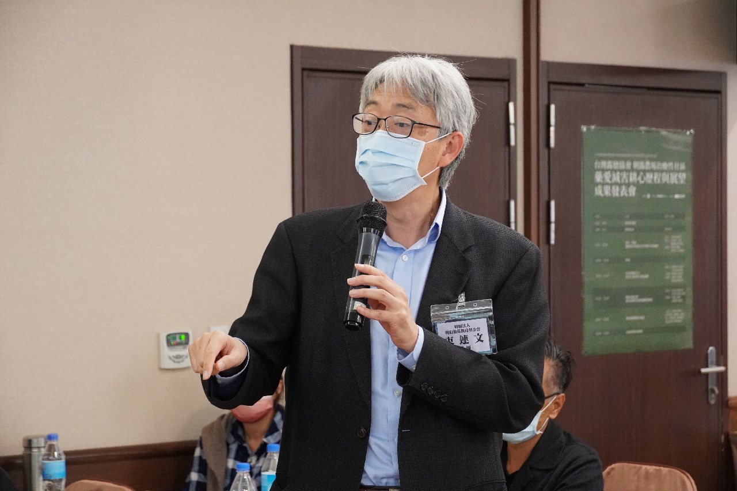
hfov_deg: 20.6
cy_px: 246
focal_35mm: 99
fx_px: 2026
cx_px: 368
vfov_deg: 13.8
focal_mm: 66
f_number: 5.6
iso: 5000
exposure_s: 1/160
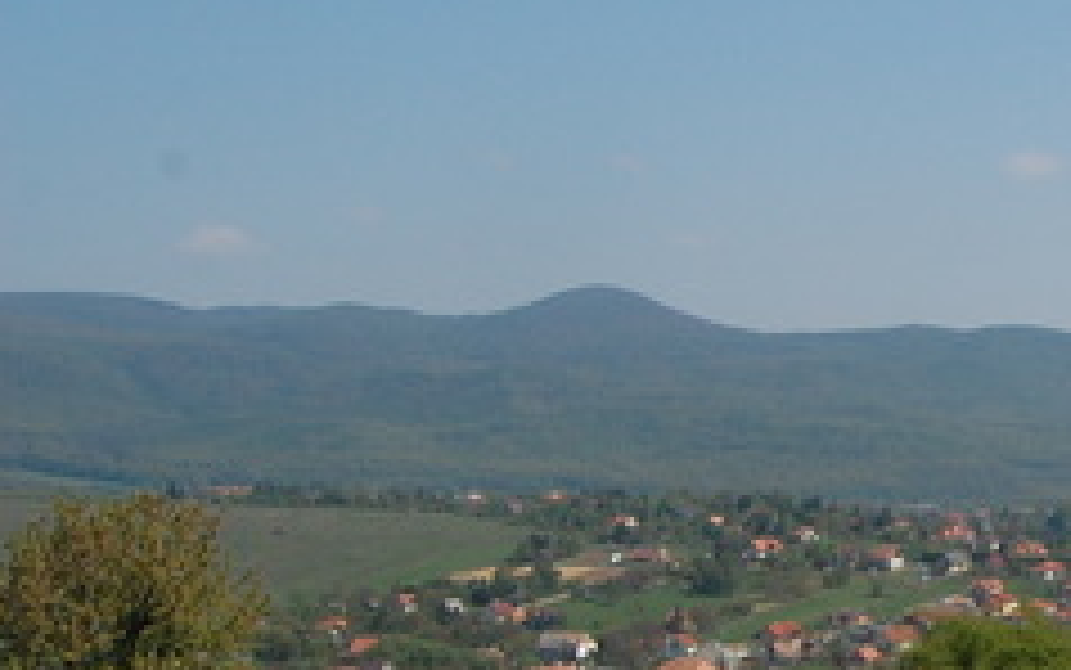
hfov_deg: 24.1
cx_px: 1431
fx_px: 2161
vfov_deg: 17.6
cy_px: 373
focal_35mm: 74
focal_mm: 18
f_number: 9
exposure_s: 1/320
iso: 400
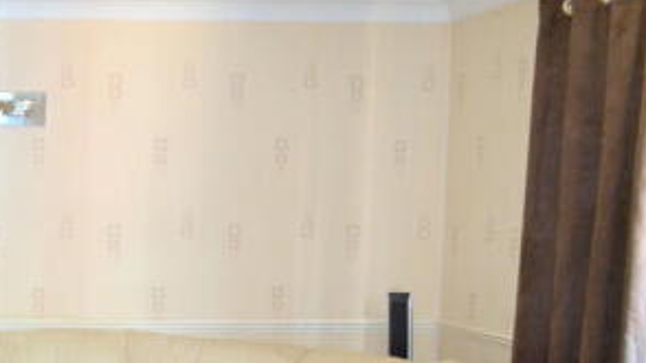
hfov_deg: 30.0
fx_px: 1079
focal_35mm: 63
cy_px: 386
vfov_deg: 18.4
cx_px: -63
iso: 1600
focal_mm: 18
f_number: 3.5
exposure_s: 1/60
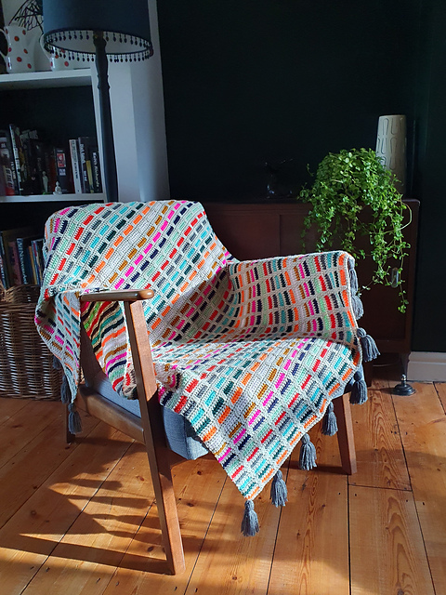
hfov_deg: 53.1
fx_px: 447
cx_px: 223
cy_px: 298
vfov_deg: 67.3
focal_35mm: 26
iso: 320
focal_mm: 4.32
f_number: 2.4
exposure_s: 1/100
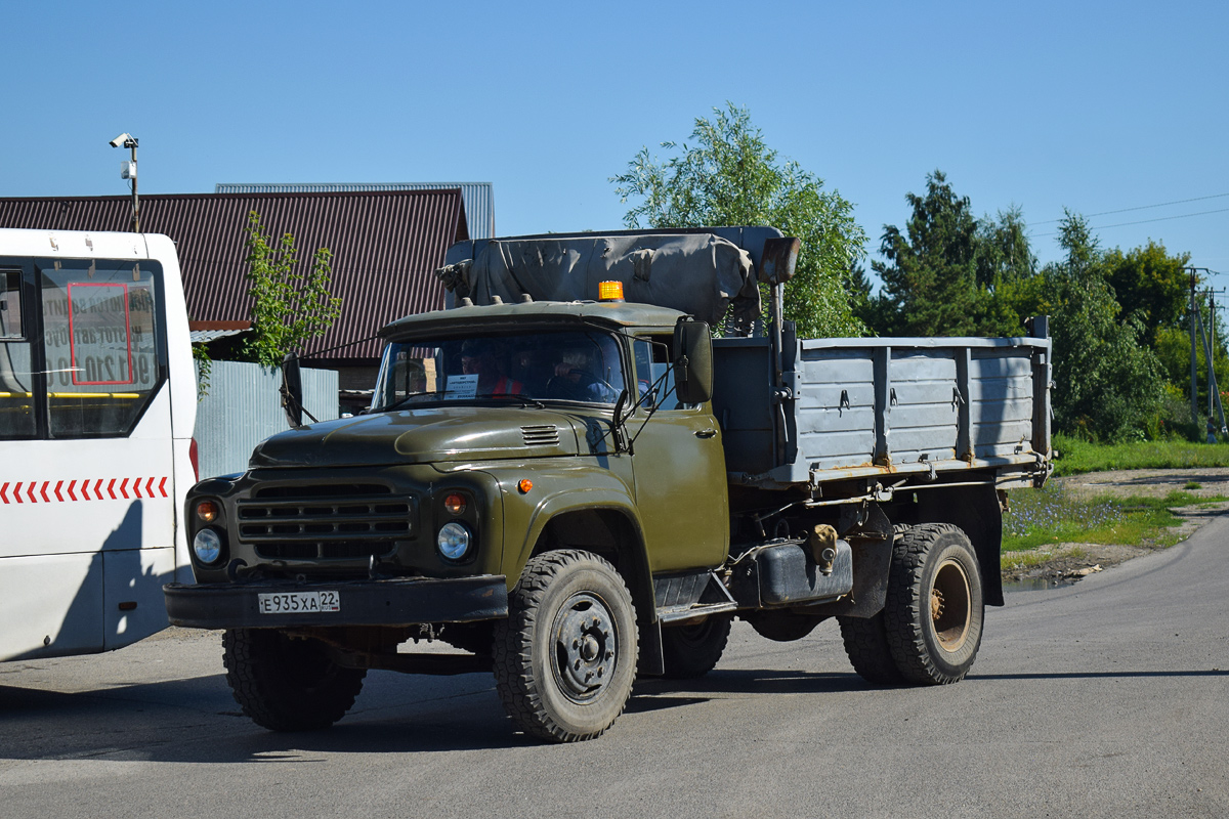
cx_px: 614
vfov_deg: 18.9
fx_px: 2458
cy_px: 410
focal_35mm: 72
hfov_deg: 28.1
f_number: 6.3
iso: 200
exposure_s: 1/1250
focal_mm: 48
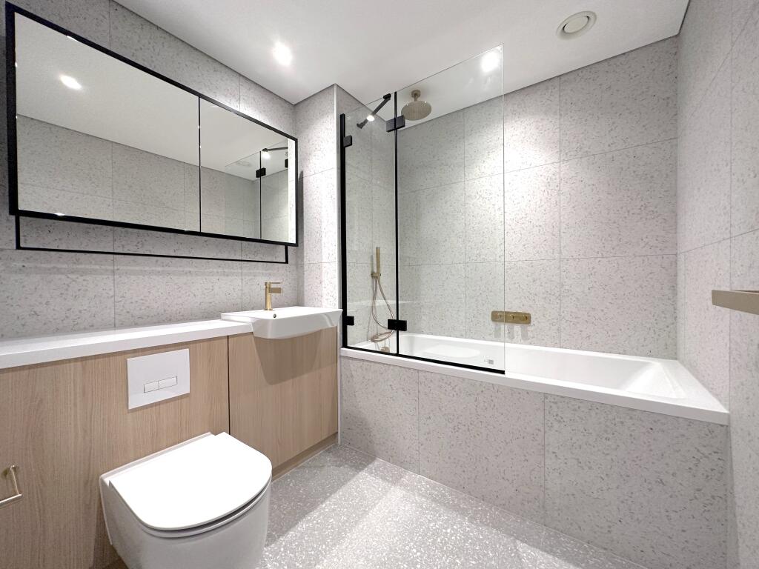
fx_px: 307
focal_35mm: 14
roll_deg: +0.3
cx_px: 380
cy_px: 284
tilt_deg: -1.5
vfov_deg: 85.7
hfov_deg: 102.1
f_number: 2.2
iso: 250
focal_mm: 2.22
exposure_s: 1/100
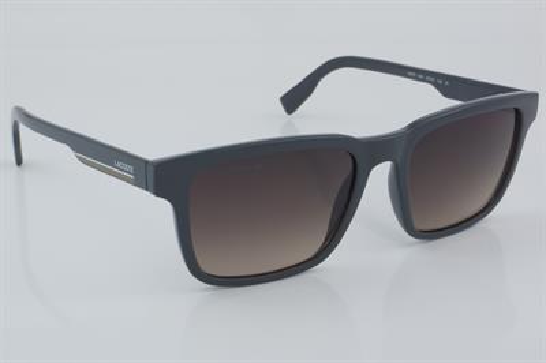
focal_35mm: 75
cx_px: 273
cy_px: 182
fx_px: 1137
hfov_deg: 27.0
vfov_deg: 18.2
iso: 100
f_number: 32
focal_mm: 50
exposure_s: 1/4
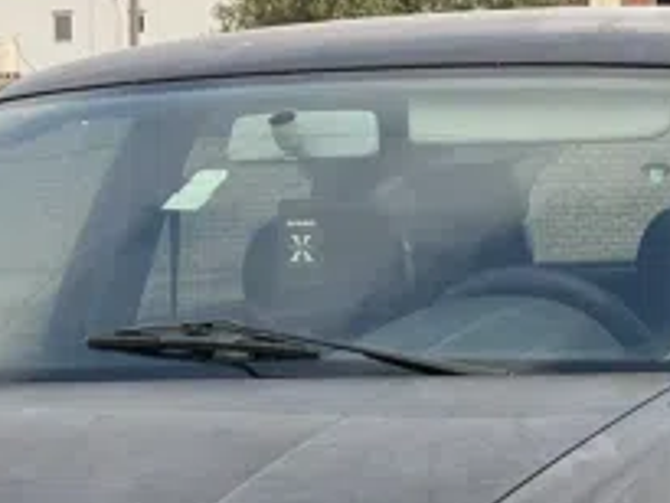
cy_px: 634
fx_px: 4648
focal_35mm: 240
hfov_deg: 8.2
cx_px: 271
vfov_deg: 6.2
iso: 32
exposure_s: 1/121
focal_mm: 9
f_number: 2.8
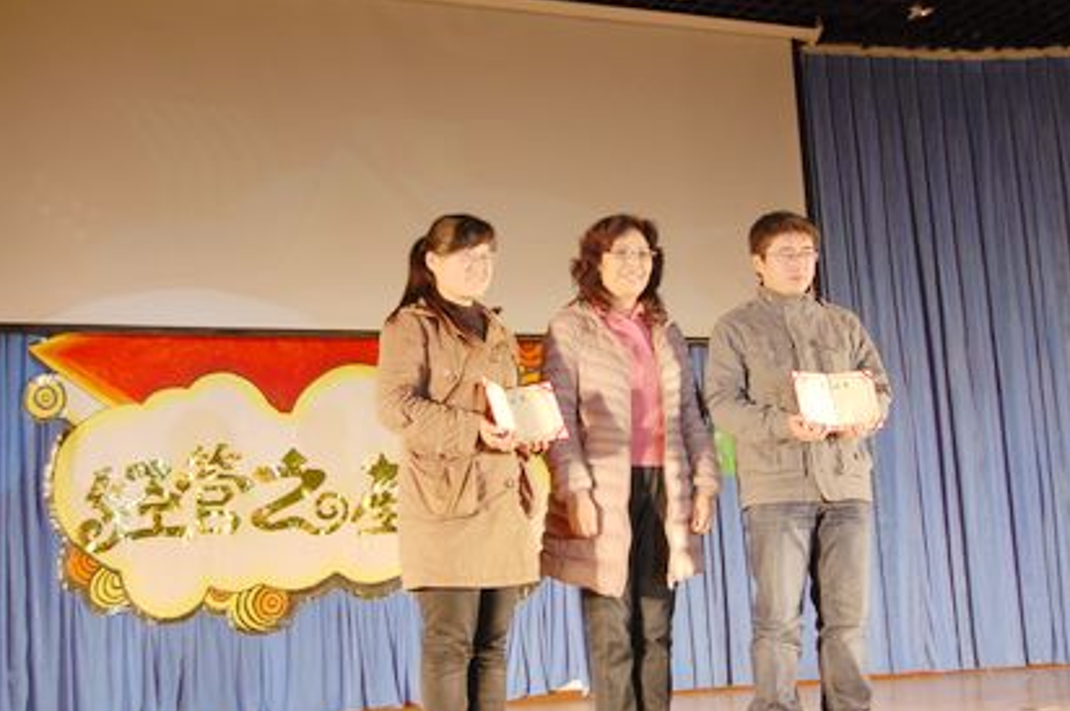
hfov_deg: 37.2
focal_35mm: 54
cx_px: 532
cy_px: 357
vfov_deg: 25.2
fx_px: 1589
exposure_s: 1/60
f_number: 5.6
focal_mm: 35
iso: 800
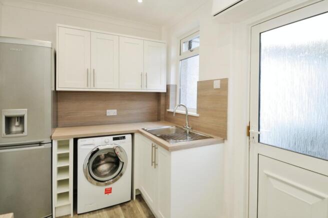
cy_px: 109
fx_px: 164
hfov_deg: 90.1
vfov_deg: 67.3
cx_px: 164
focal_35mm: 18
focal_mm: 12
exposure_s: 1/10
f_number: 7.1
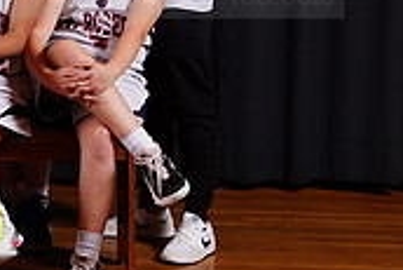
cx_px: -110
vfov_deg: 8.3
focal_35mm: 165
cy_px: -50
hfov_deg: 12.1
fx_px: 1849
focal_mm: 49
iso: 200
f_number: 5.6
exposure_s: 1/200
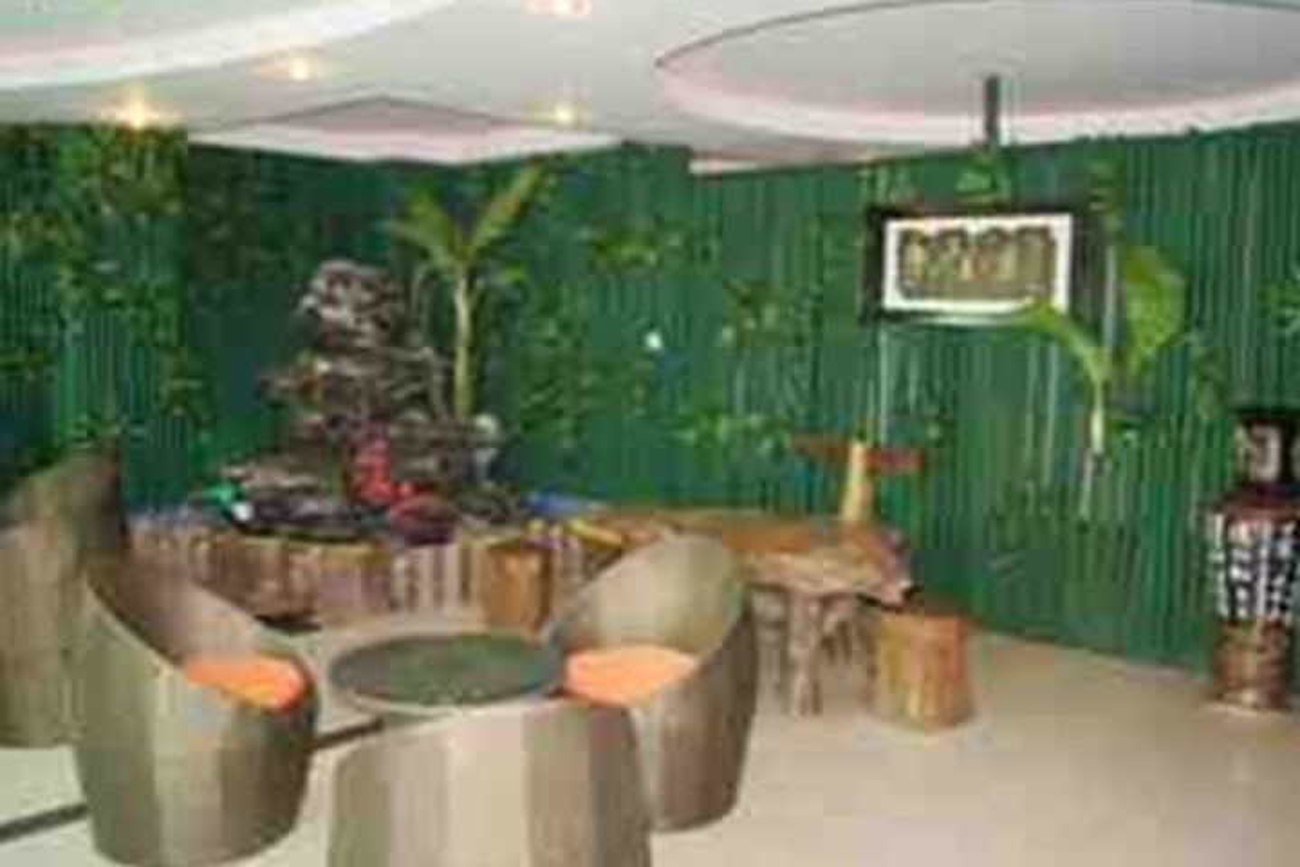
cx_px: 650
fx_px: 975
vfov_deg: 47.9
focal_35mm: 27
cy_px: 434
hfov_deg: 67.4
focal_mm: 18
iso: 320
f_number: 3.5
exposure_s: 1/60
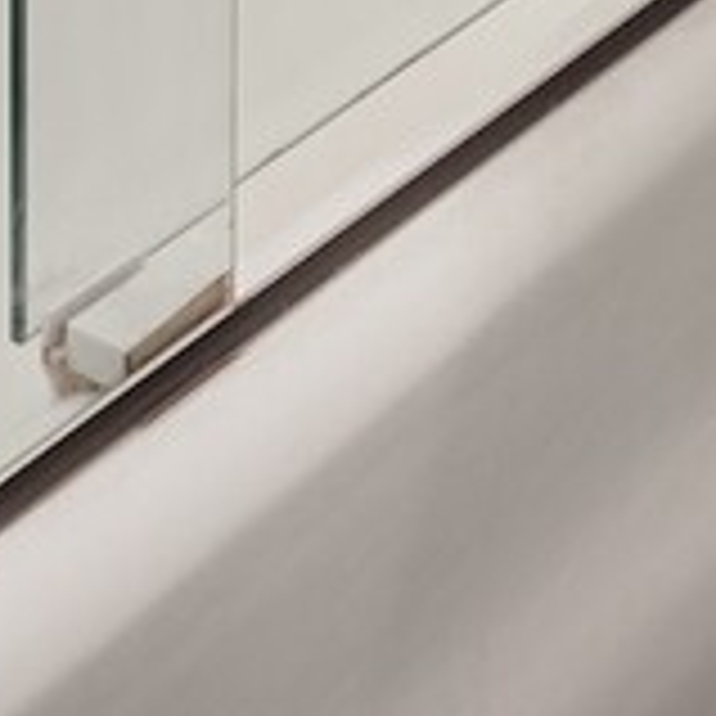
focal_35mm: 120
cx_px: 1072
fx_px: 2808
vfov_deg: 10.2
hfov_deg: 13.7
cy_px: -1482
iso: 400
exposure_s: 1.3
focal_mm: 15
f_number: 11
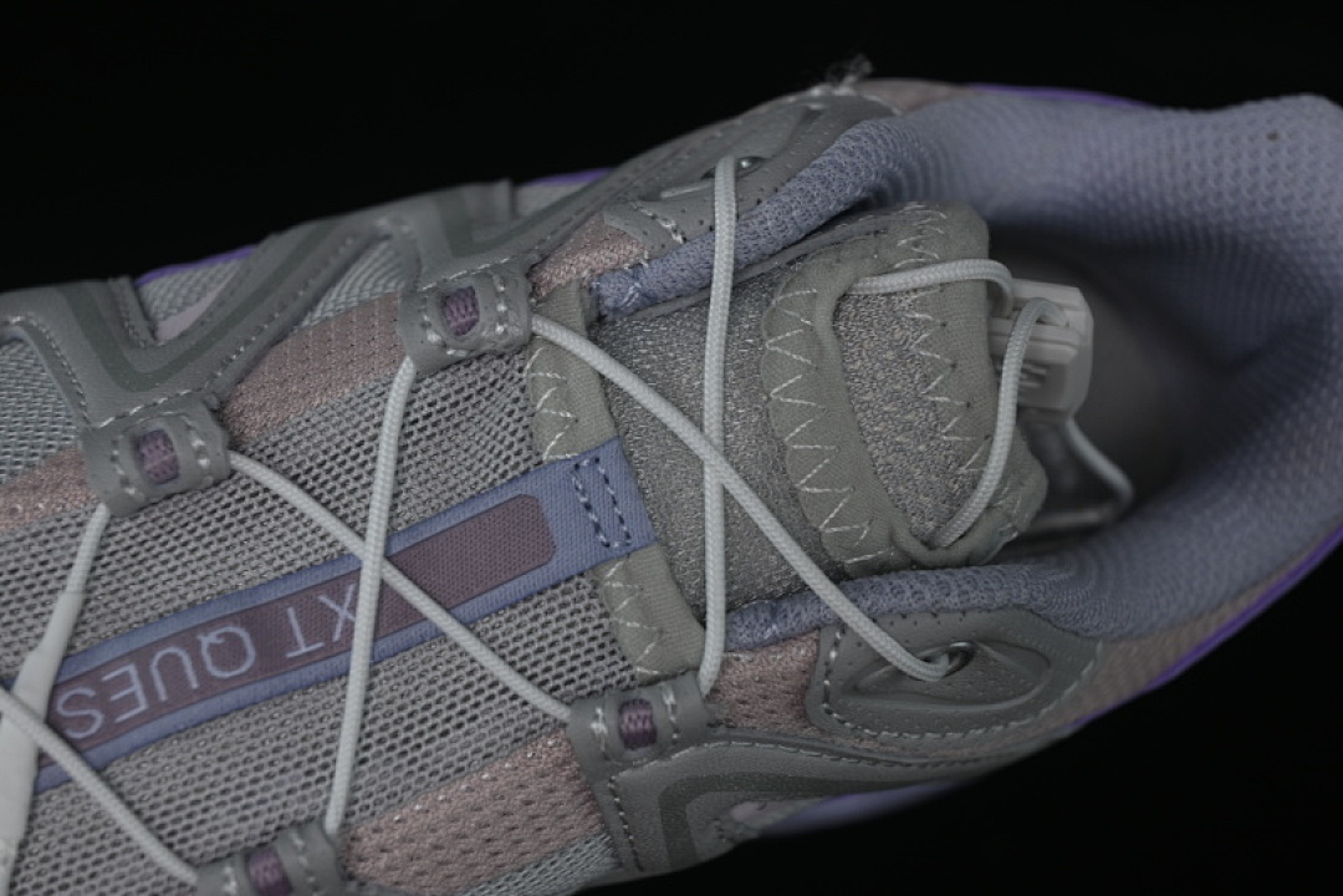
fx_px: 2798
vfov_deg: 18.2
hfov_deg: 27.0
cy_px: 448
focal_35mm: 75
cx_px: 672
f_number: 6.3
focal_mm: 50
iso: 160
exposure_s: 1/60
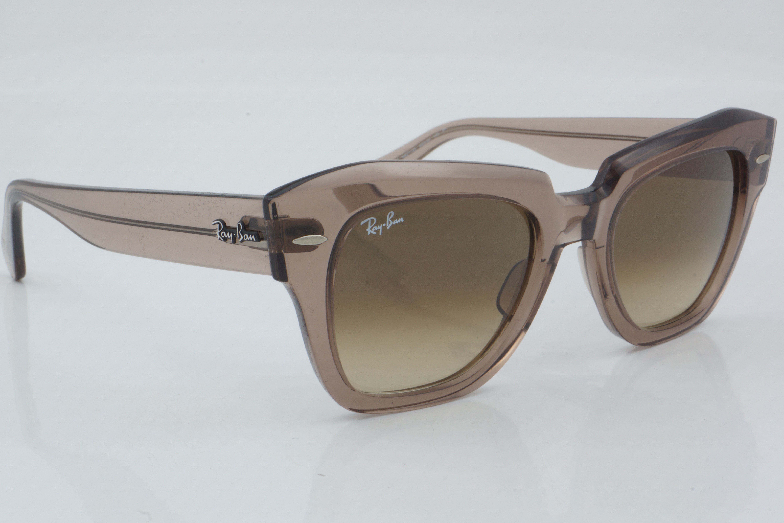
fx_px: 1633
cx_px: 392
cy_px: 262
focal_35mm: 75
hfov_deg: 27.0
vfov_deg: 18.2
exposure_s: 1/4
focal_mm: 50
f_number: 29
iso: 100
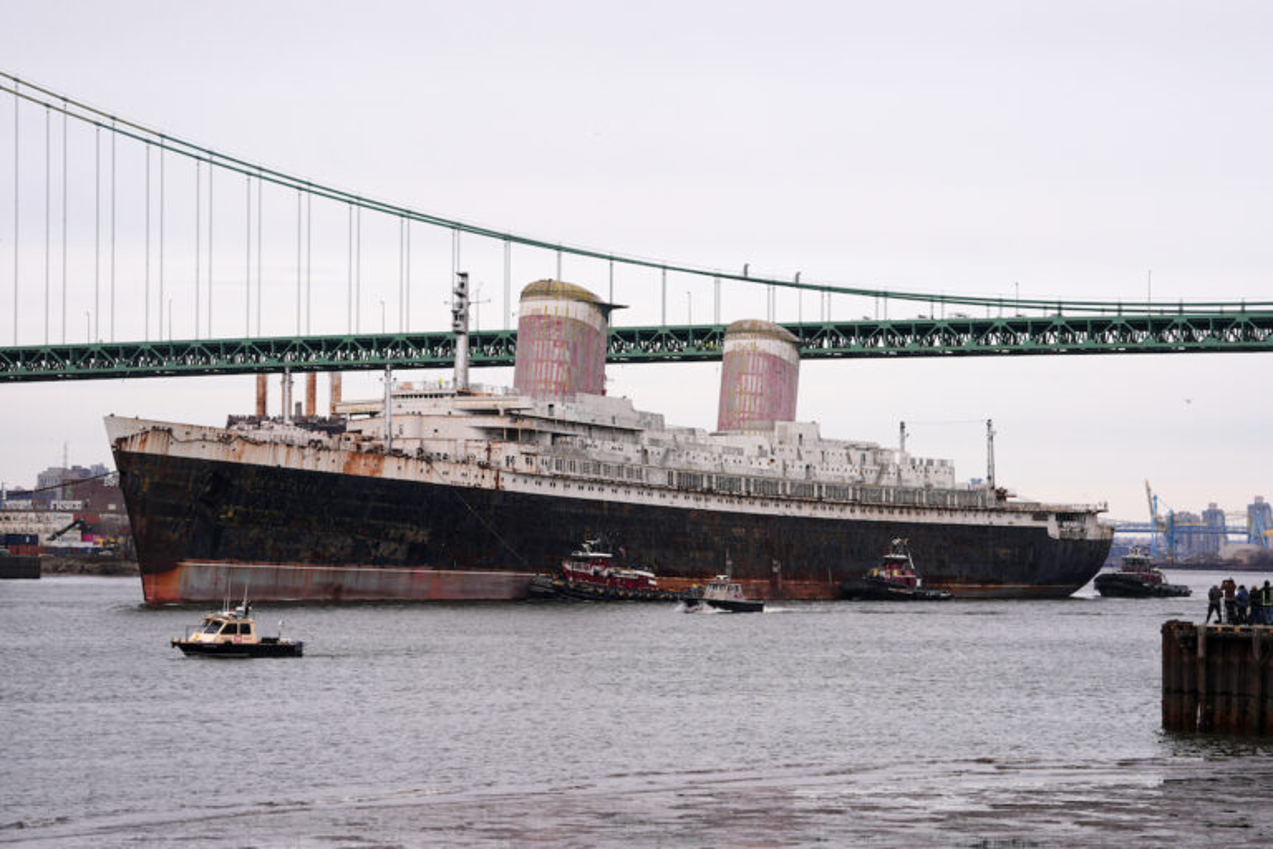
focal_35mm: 125
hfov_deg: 16.4
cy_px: 424
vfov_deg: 11.0
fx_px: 4420
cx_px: 636
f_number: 2.8
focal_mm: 125
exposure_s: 1/4000
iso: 160
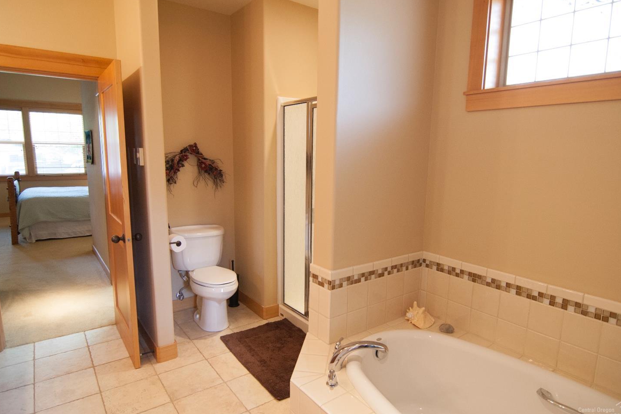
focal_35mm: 22
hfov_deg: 78.6
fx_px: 379
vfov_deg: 57.2
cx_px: 319
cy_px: 211
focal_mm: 14
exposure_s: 1/15
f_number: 4
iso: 400
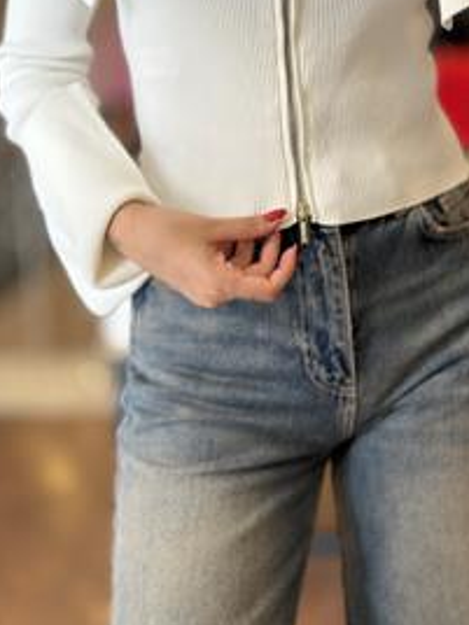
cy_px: 192
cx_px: 243
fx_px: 1337
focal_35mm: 74
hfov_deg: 19.9
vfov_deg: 26.1
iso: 64
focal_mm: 6.86
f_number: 1.78
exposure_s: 1/121
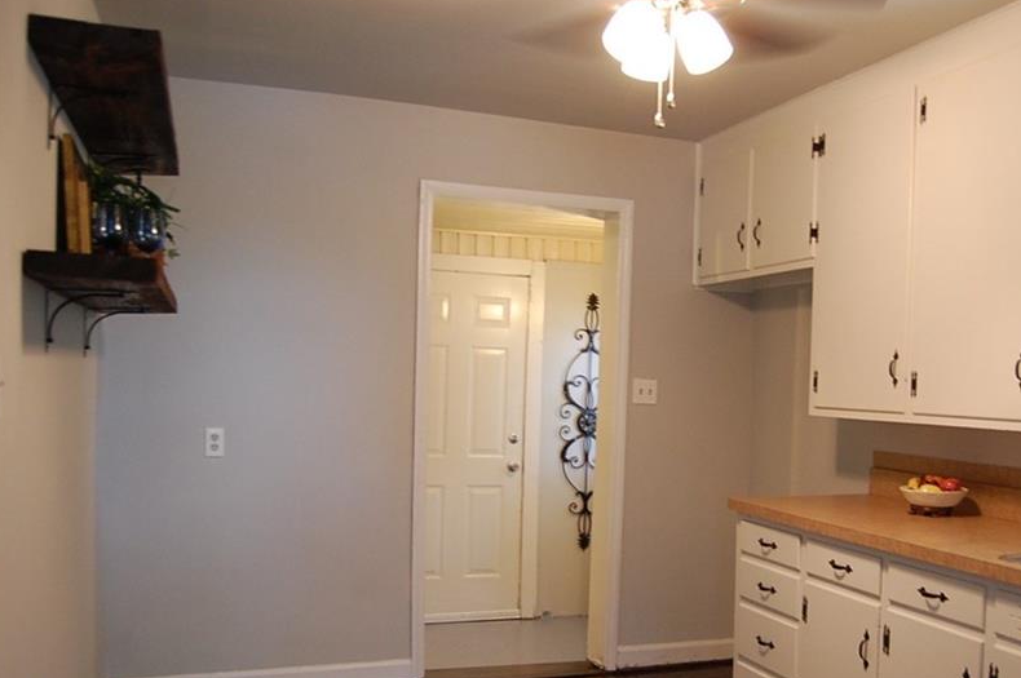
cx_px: 626
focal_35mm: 35
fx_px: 992
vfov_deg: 37.5
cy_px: 430
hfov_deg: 54.0
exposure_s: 1/25
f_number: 3.5
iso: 800
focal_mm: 18
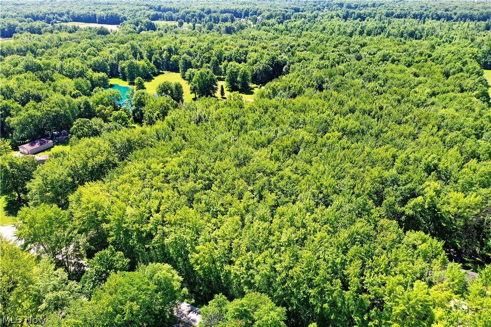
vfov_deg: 46.4
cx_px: 246
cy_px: 164
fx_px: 382
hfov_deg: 65.5
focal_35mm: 28
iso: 100
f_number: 5
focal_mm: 10.26
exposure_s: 1/240
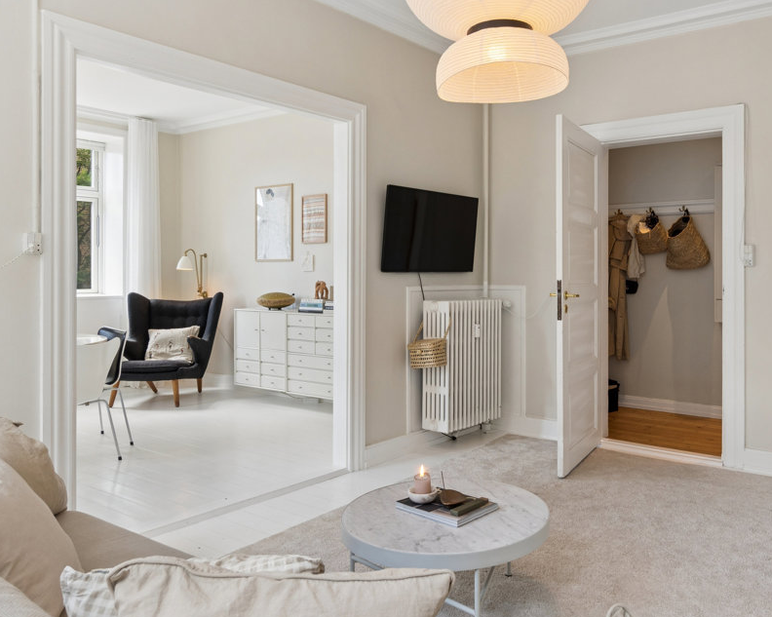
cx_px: 482
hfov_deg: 65.8
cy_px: 305
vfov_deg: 55.5
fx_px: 586
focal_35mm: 26
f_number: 8
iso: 200
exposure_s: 1/25
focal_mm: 13
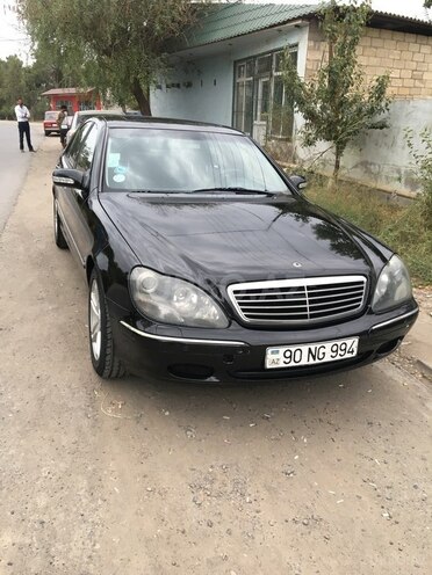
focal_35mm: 29
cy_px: 288
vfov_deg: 61.7
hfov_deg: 48.2
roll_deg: -1.2
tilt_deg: -21.3
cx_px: 216
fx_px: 483
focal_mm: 4.15
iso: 40
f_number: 2.2
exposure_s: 1/33
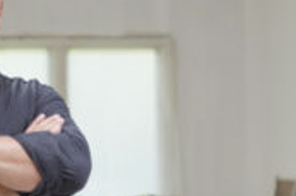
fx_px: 1511
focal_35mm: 184
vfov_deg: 7.4
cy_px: 138
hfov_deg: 11.1
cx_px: 26
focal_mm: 35
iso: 200
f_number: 2
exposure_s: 1/320
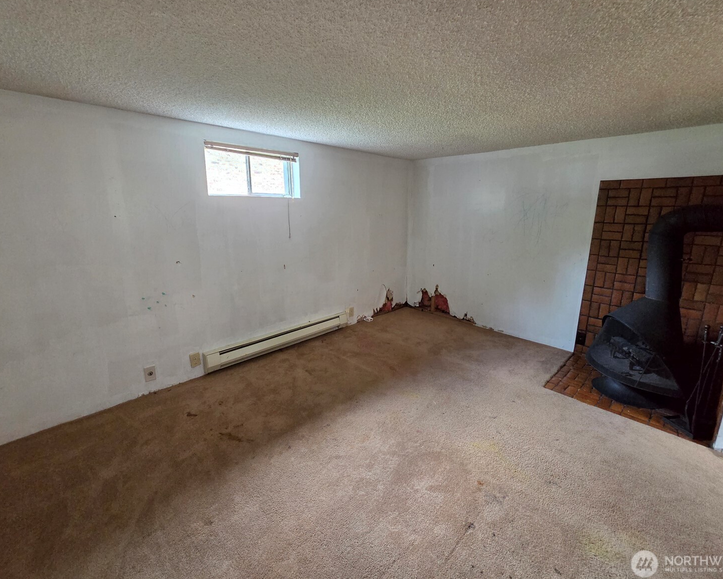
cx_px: 362
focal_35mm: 14
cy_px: 285
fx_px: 300
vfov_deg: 88.0
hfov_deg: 100.7
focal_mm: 2.2
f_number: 2.2
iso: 800
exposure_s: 1/60
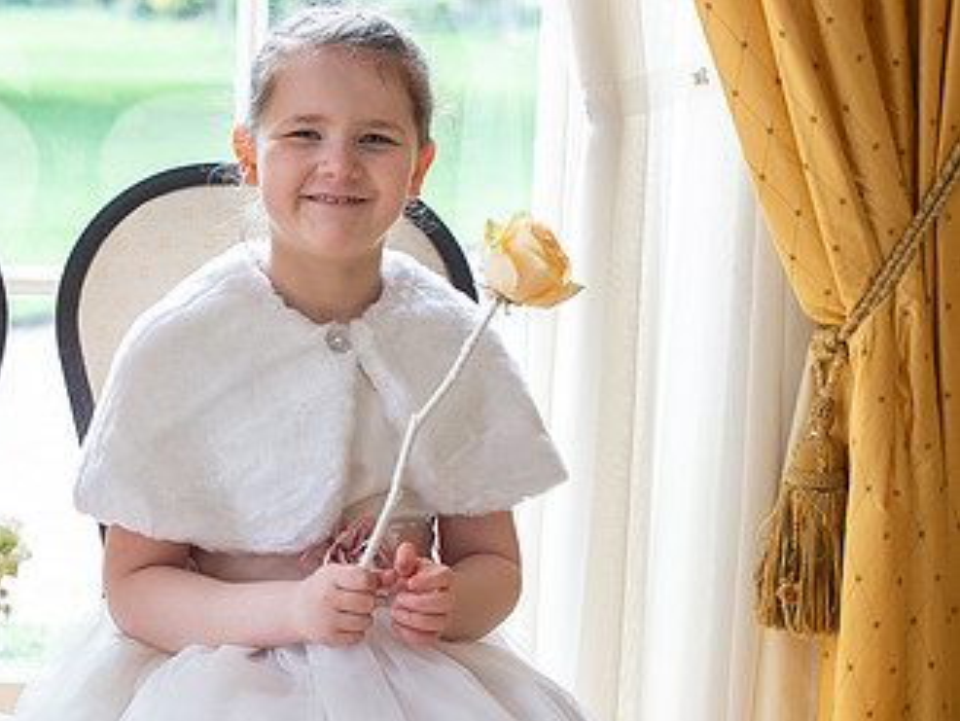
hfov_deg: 21.7
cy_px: 550
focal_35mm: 89
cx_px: 177
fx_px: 2469
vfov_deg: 16.5
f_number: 2.8
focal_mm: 35
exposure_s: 1/80
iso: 125
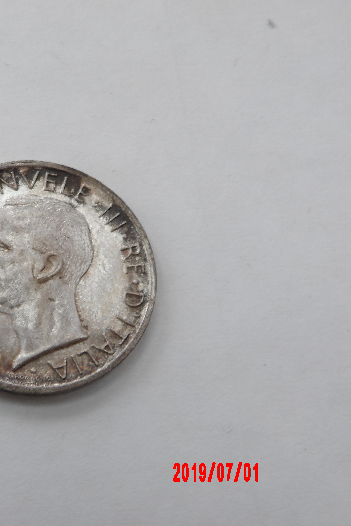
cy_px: 265
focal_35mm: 59
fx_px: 863
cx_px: 30
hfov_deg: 22.4
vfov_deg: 33.9
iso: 100
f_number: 4.9
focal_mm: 7.6
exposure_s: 1/36
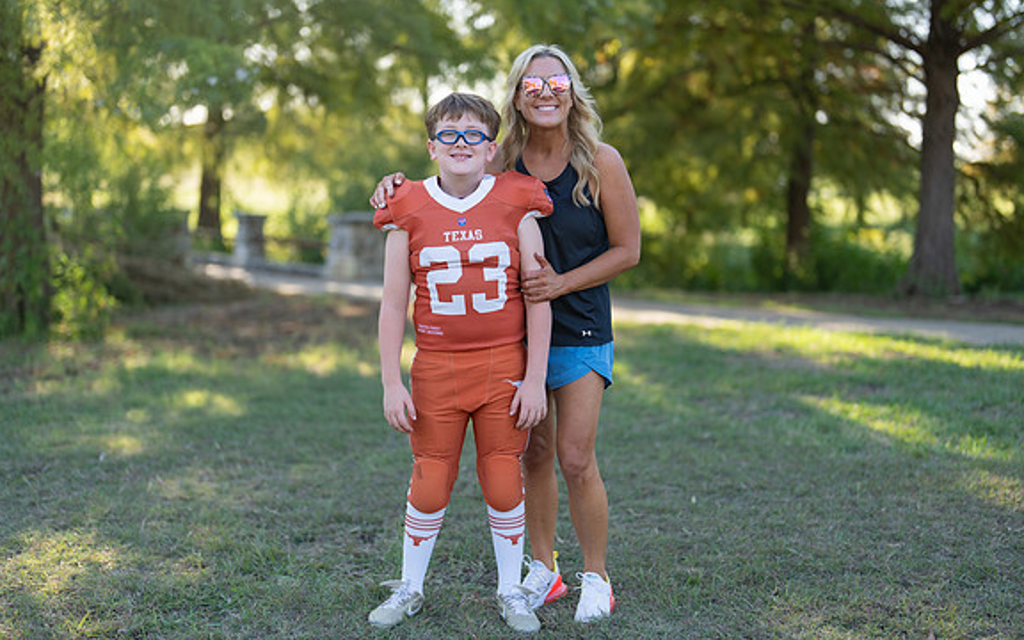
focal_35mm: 55
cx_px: 512
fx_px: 1535
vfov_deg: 23.6
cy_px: 308
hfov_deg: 36.9
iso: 100
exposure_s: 1/1250
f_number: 1.2
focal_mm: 50
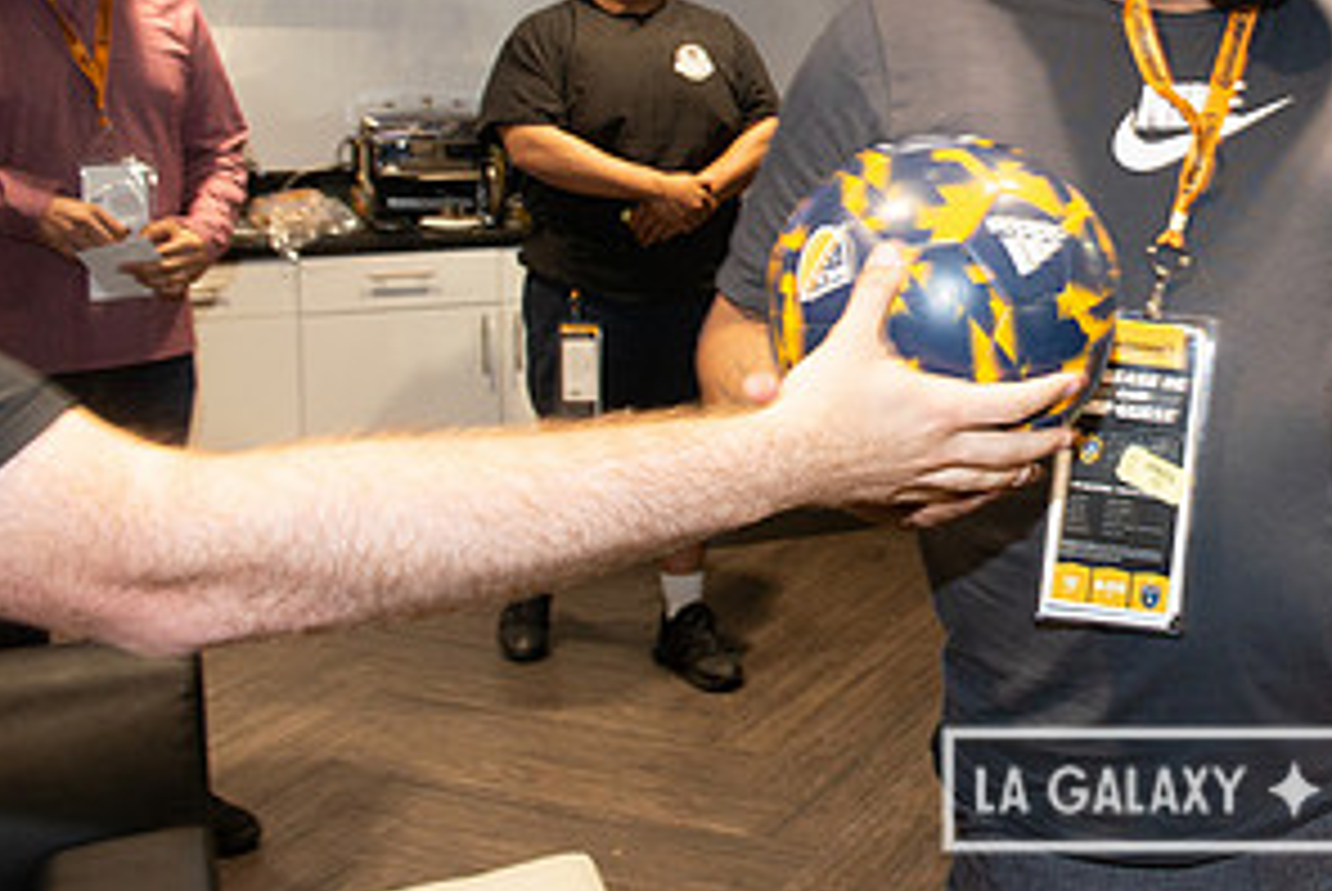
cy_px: 115
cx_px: 1260
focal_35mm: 47
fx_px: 1741
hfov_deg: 38.3
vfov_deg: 27.8
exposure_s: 1/60
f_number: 6.3
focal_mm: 24
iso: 640
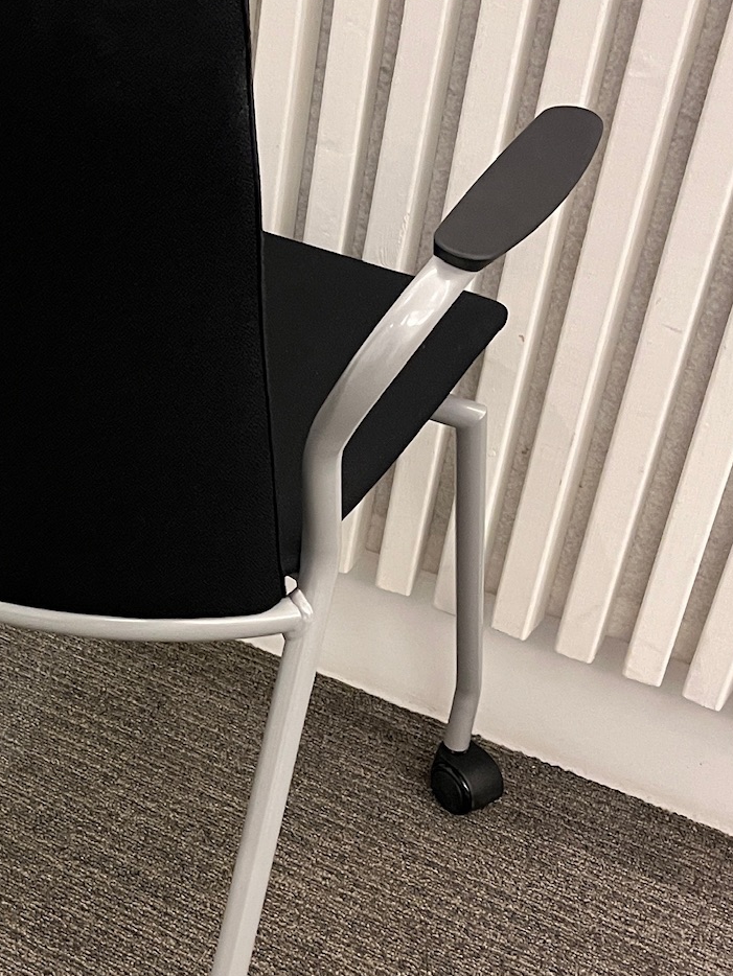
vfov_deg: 33.7
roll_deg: -1.9
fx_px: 1609
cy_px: 554
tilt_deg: -37.9
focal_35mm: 57
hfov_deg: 24.9
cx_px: 75
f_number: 1.6
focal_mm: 5.1
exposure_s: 1/50
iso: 320
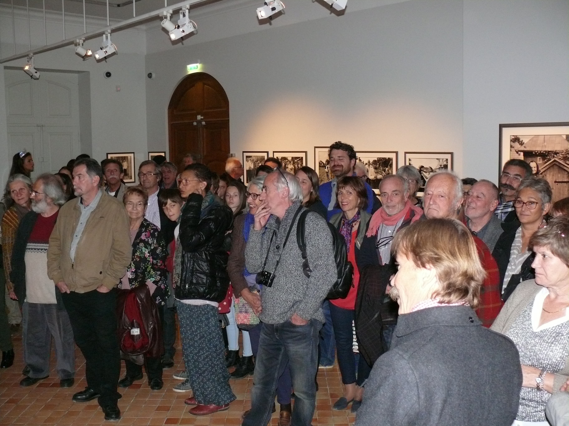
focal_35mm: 37
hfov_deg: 50.1
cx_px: 284
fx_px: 608
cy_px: 213
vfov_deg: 38.7
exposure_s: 1/30
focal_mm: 7.8
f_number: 2.8
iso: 400
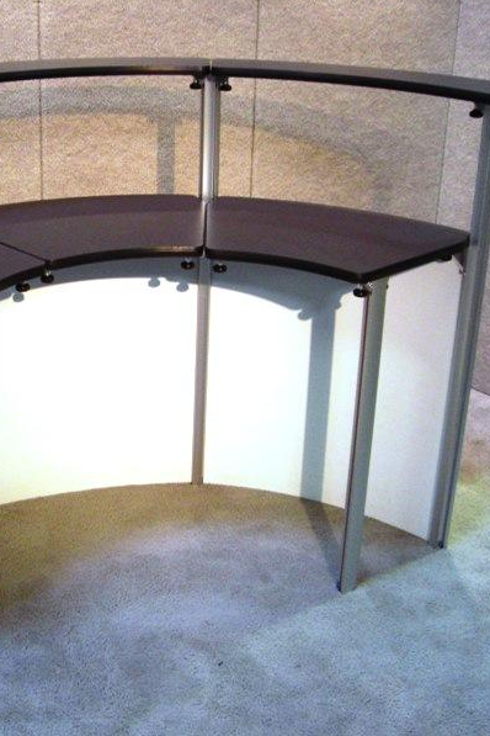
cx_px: 101
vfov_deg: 37.5
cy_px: 367
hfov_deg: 25.1
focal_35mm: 53
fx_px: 1082
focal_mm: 6.2
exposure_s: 1/50
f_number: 2.7
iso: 200
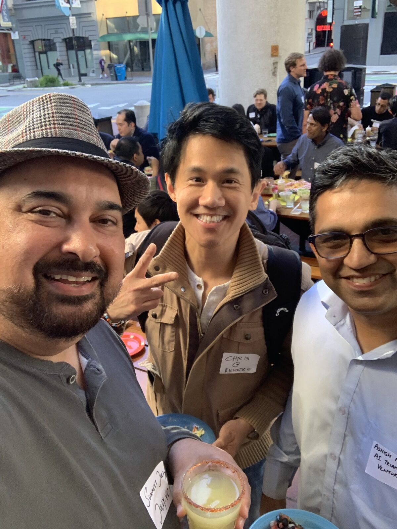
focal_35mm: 32
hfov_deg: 44.2
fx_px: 489
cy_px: 264
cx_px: 198
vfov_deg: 56.8
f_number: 2.2
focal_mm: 2.87
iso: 125
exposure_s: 1/60
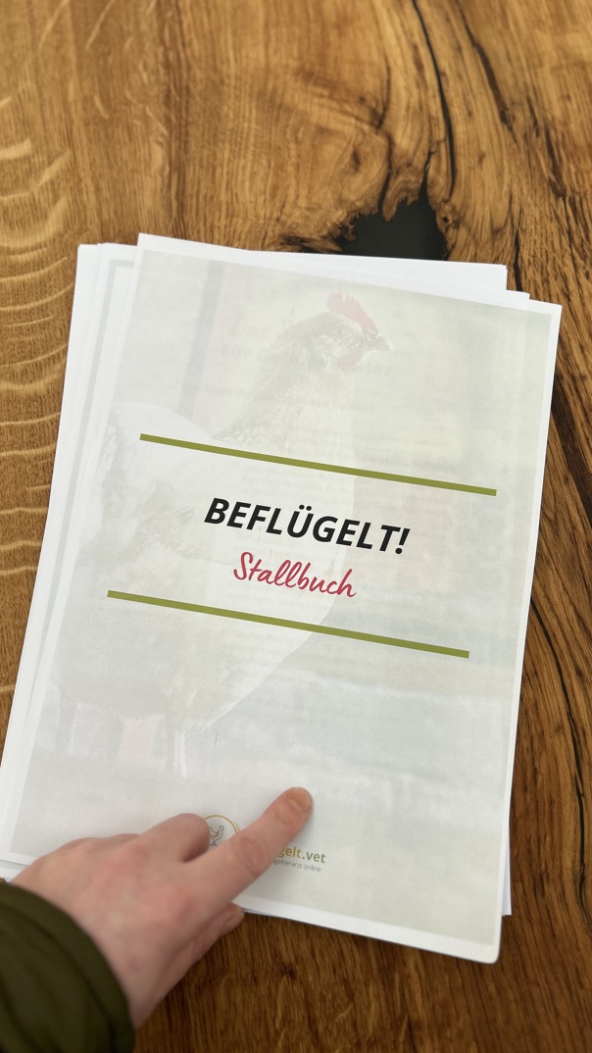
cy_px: 536
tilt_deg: -76.6
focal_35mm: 29
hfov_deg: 40.1
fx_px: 809
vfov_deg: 66.1
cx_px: 265
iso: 40
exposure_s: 1/174
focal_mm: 5.7
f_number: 1.5
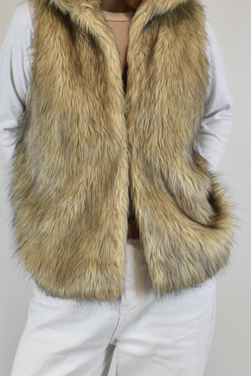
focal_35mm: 58
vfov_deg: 33.8
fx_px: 606
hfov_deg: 23.3
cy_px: 97
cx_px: 90
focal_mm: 24
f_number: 13
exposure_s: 1/60
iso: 1600
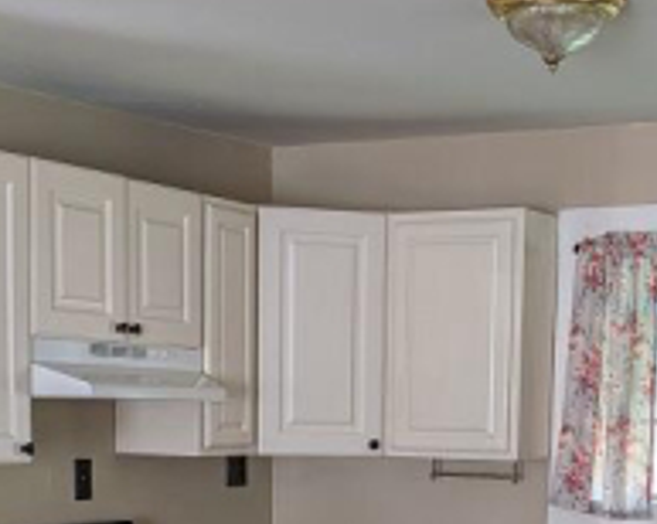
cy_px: 572
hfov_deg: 23.6
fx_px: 1573
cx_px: 380
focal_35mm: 81
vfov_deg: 18.2
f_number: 1.68
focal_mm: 6.9
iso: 68
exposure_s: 1/63.1
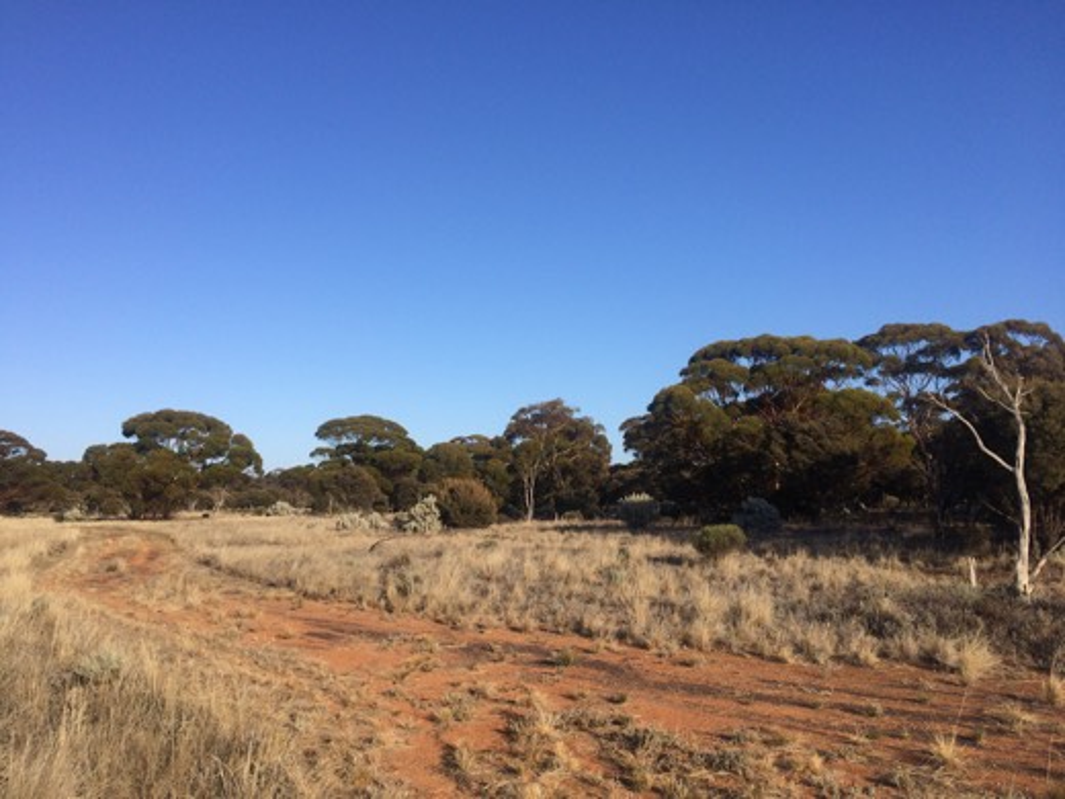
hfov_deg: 61.7
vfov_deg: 48.2
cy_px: 400
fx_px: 892
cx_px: 532
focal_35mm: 29
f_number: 2.2
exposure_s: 1/2053
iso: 32
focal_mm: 4.15
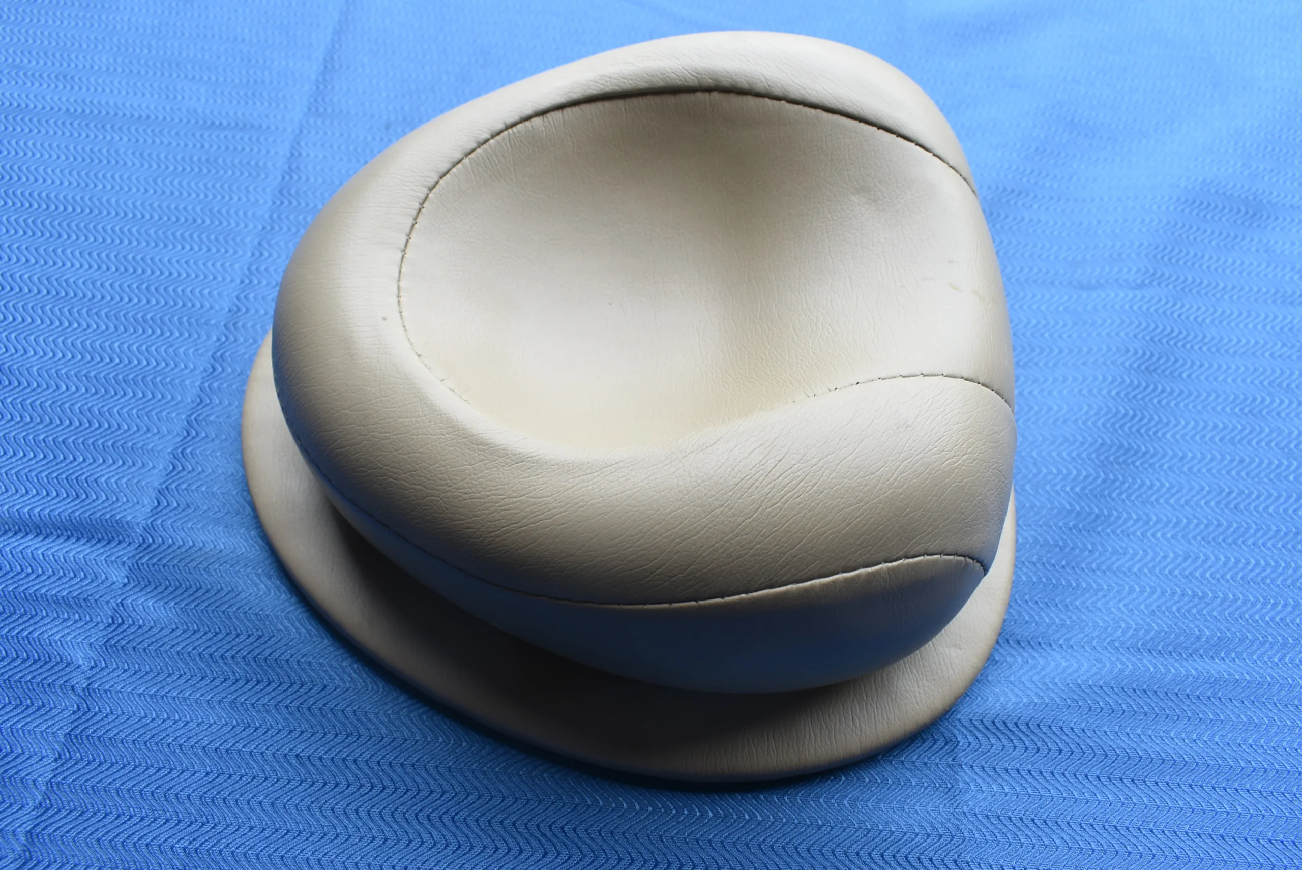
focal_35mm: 27
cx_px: 651
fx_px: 977
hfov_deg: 67.3
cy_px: 435
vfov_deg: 48.0
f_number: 8
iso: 180
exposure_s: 1/60
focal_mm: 18
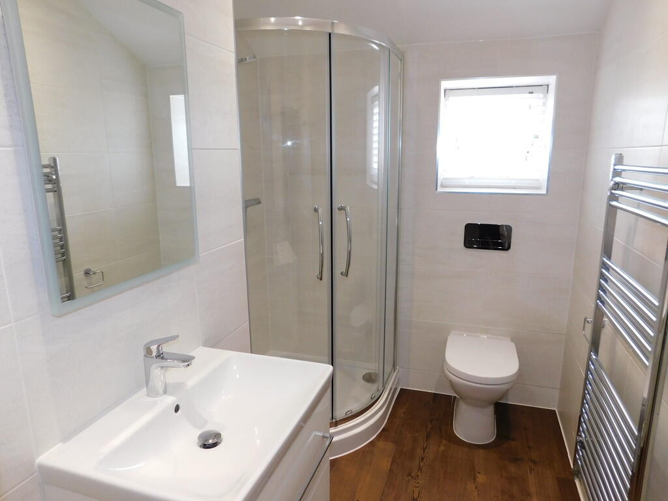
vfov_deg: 58.9
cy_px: 250
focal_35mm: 23
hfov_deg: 73.9
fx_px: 444
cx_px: 334
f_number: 3
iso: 125
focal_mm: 4
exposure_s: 1/40
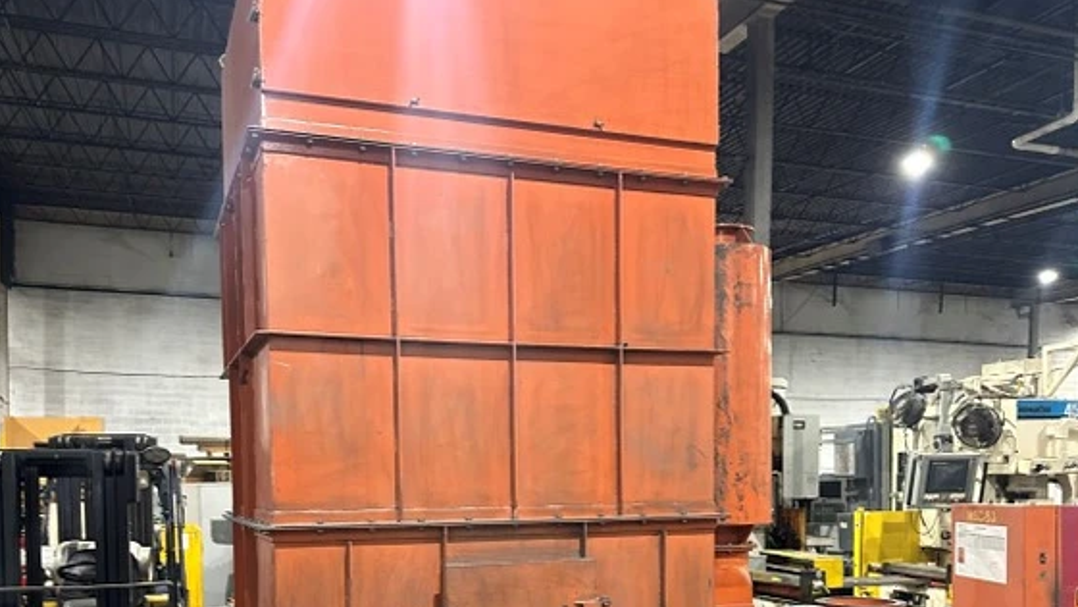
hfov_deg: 56.6
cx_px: 538
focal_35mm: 35
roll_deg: -0.9
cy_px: 530
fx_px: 1000
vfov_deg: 32.3
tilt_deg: -2.0
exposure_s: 1/60
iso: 500
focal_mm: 6.86
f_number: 1.78
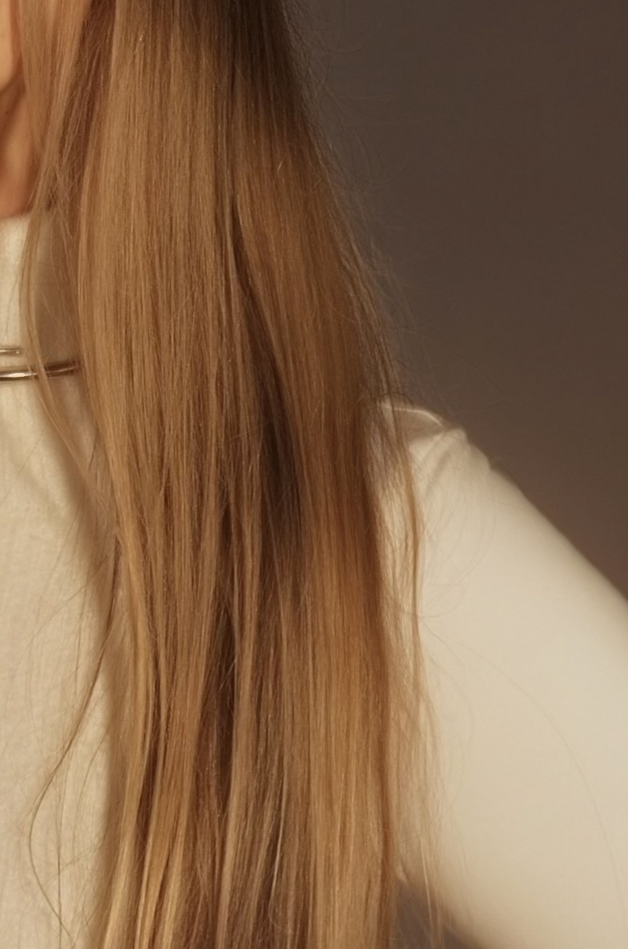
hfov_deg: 7.5
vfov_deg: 11.4
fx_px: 4743
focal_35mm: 180
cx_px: -54
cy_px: 427
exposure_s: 1/30
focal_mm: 45
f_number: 5.3
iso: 450
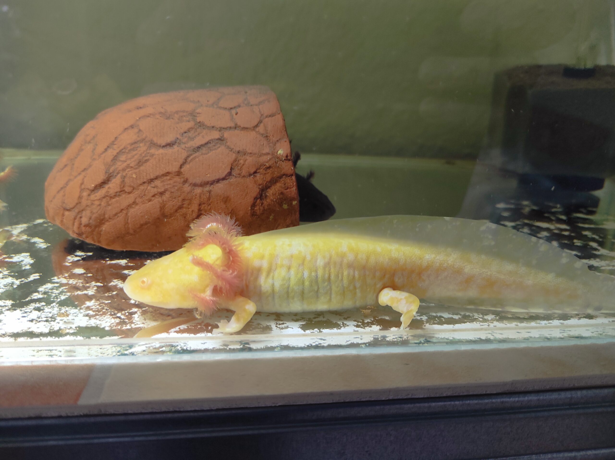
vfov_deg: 54.8
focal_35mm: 25
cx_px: 308
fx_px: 444
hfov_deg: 69.4
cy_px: 230
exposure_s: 1/30
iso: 393
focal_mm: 5.43
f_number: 1.89
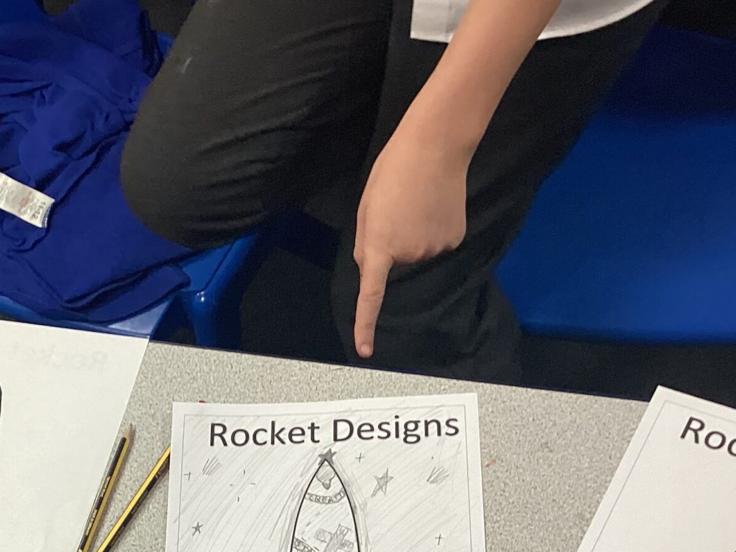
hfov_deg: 28.7
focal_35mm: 67
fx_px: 1425
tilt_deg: -60.4
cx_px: 236
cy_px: 531
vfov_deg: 21.3
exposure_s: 1/60
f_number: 2.4
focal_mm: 3.3
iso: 100
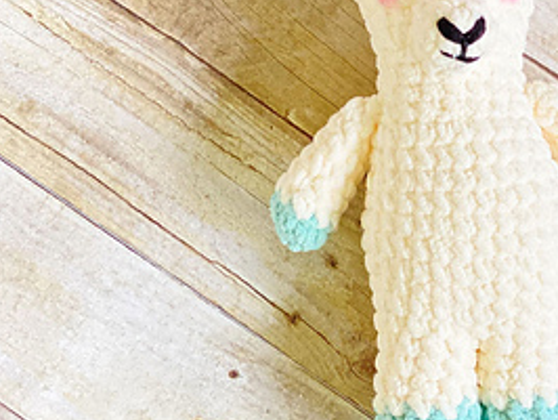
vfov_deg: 11.8
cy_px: 90
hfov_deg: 15.6
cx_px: 476
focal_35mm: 125
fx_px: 2017
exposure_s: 1/122
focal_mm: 6
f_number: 2
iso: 200
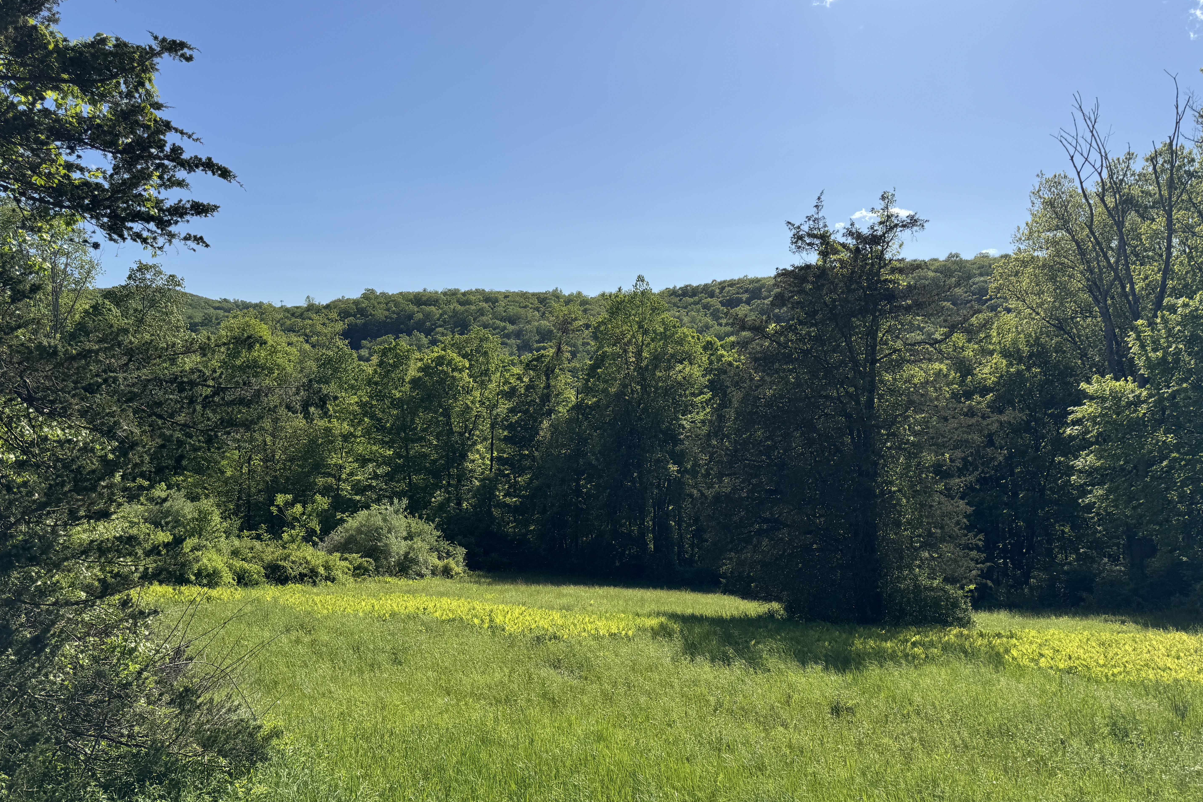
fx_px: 835
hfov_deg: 71.5
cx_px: 602
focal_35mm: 25
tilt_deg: -2.3
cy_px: 422
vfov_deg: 51.3
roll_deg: -1.1
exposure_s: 1/5814
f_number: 1.78
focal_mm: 6.76
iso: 80
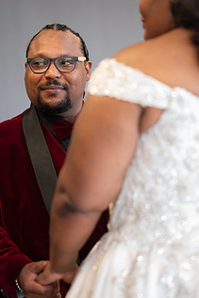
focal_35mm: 121
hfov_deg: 11.3
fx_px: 1002
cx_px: 102
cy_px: 144
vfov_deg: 16.9
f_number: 2
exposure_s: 1/100
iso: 640
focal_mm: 85
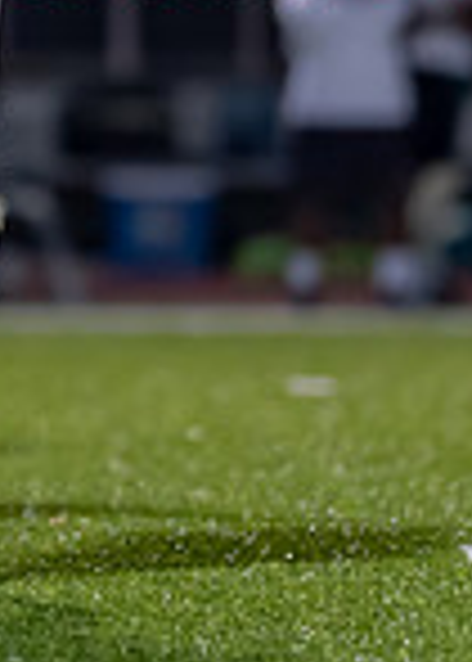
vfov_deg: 2.6
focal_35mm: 764
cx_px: -206
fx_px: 14338
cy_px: -78
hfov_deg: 1.9
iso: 1250
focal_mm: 135
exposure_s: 1/1000
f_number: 1.8
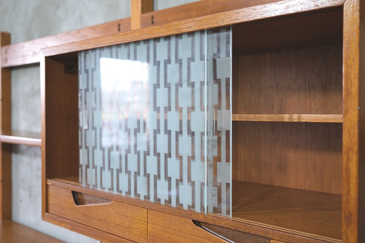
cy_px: 122
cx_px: 182
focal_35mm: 41
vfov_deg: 32.6
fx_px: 416
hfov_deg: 47.4
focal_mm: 27.5
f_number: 4
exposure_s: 1/40
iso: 1250
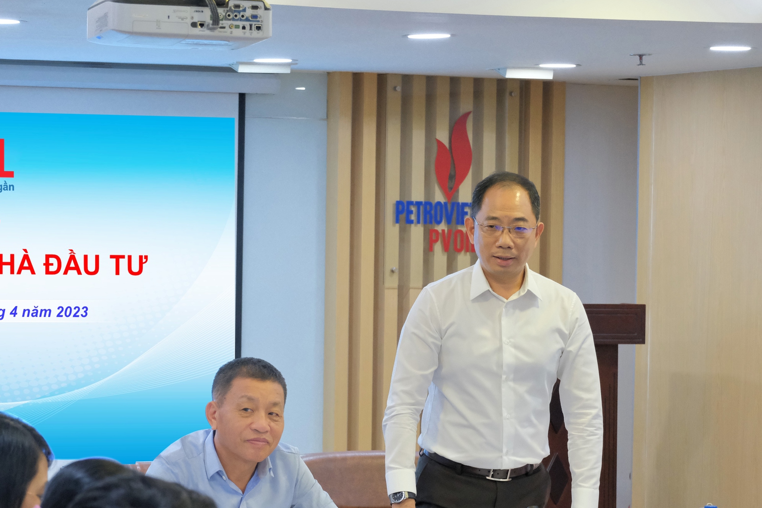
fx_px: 2730
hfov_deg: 15.9
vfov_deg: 10.6
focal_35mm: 129
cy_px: 320
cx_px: 308
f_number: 4.8
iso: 6400
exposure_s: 1/150
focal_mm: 67.1
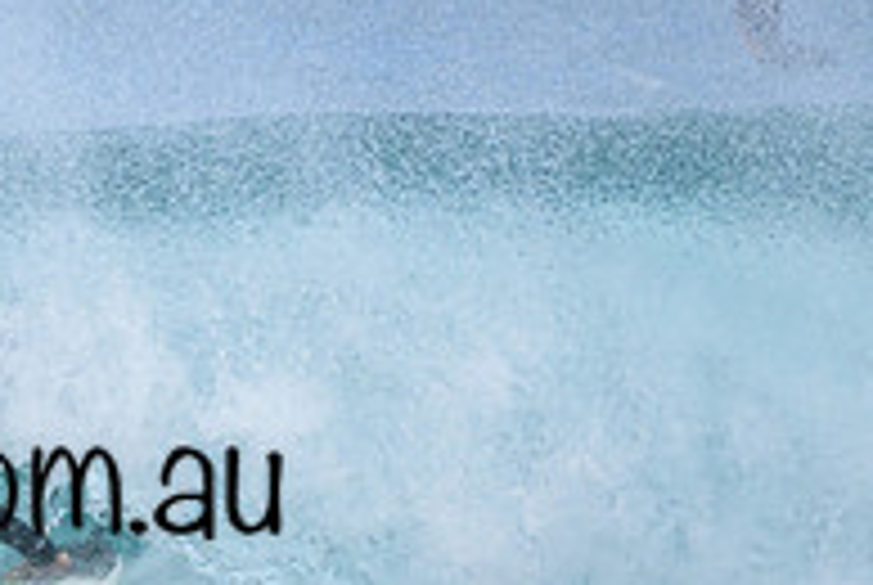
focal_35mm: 2987
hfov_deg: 0.7
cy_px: 430
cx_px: -194
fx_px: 72544
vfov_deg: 0.5
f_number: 11
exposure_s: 1/2000
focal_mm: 1000
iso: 1600
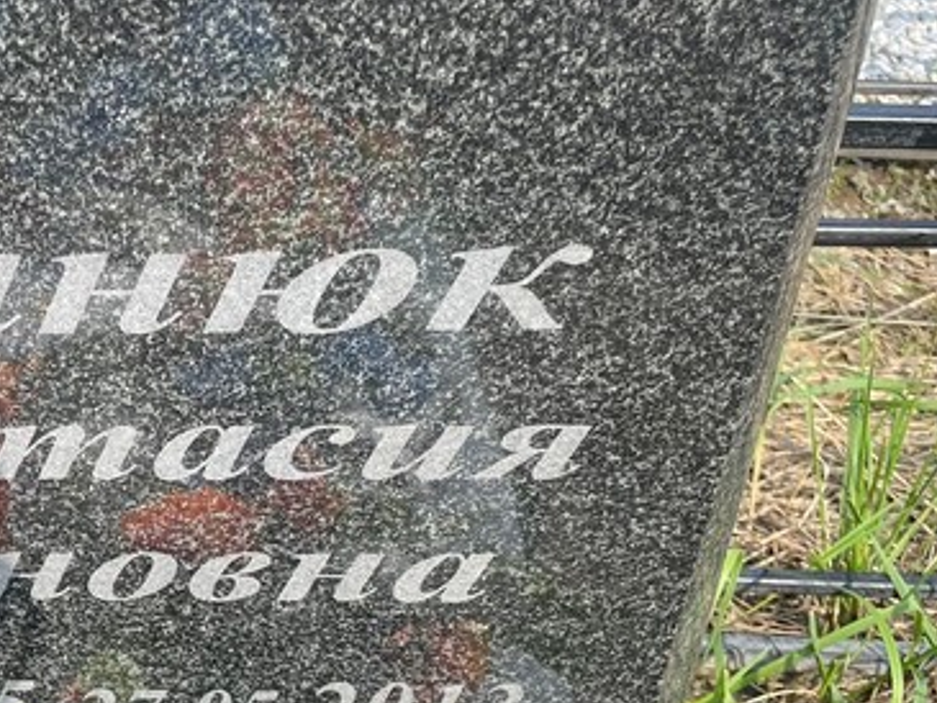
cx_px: 80
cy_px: 518
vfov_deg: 25.4
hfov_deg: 32.0
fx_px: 1543
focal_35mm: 57
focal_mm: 4.2
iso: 32
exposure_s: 1/972
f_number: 1.6
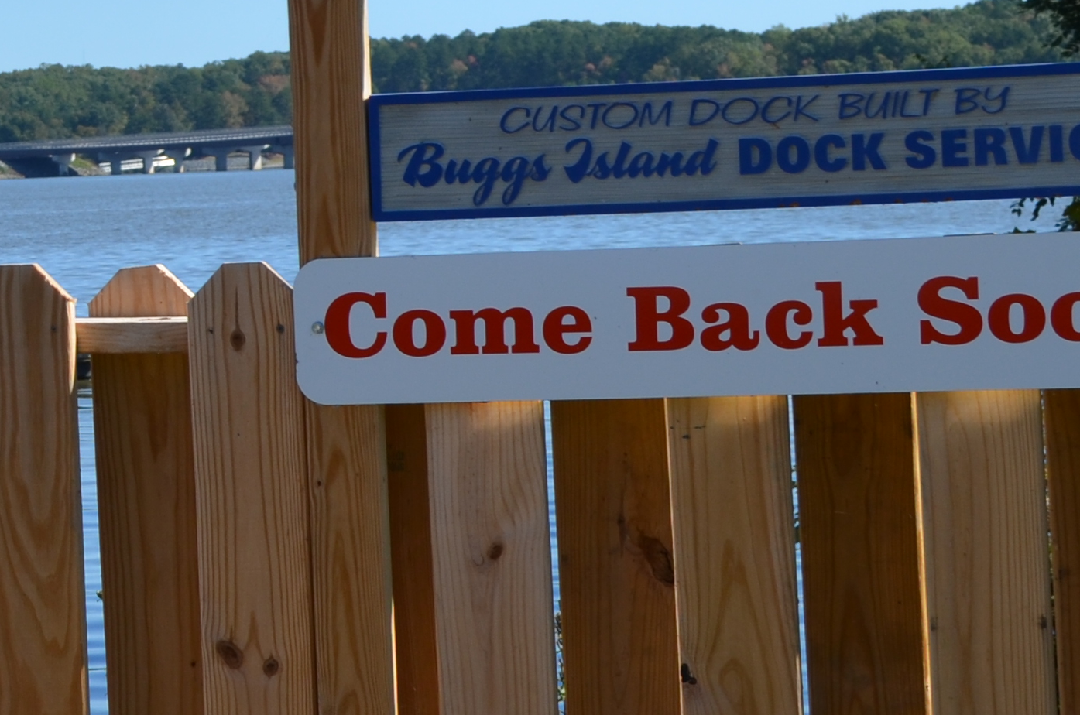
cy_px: 231
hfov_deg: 12.4
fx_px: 4760
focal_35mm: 159
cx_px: -494
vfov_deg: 8.6
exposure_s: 1/250
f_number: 8
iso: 110
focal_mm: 30
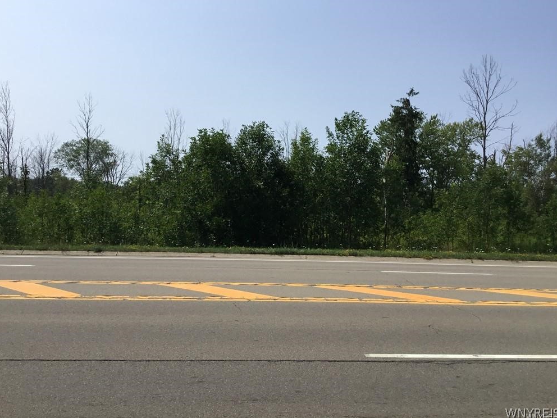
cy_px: 207
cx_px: 276
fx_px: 515
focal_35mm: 32
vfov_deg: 44.2
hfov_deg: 56.8
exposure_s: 1/1988
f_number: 2.4
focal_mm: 3.3
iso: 25
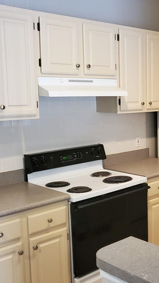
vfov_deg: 42.1
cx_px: 175
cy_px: 148
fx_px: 367
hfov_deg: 23.0
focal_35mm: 49
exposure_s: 1/40
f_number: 1.5
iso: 200
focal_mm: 4.3
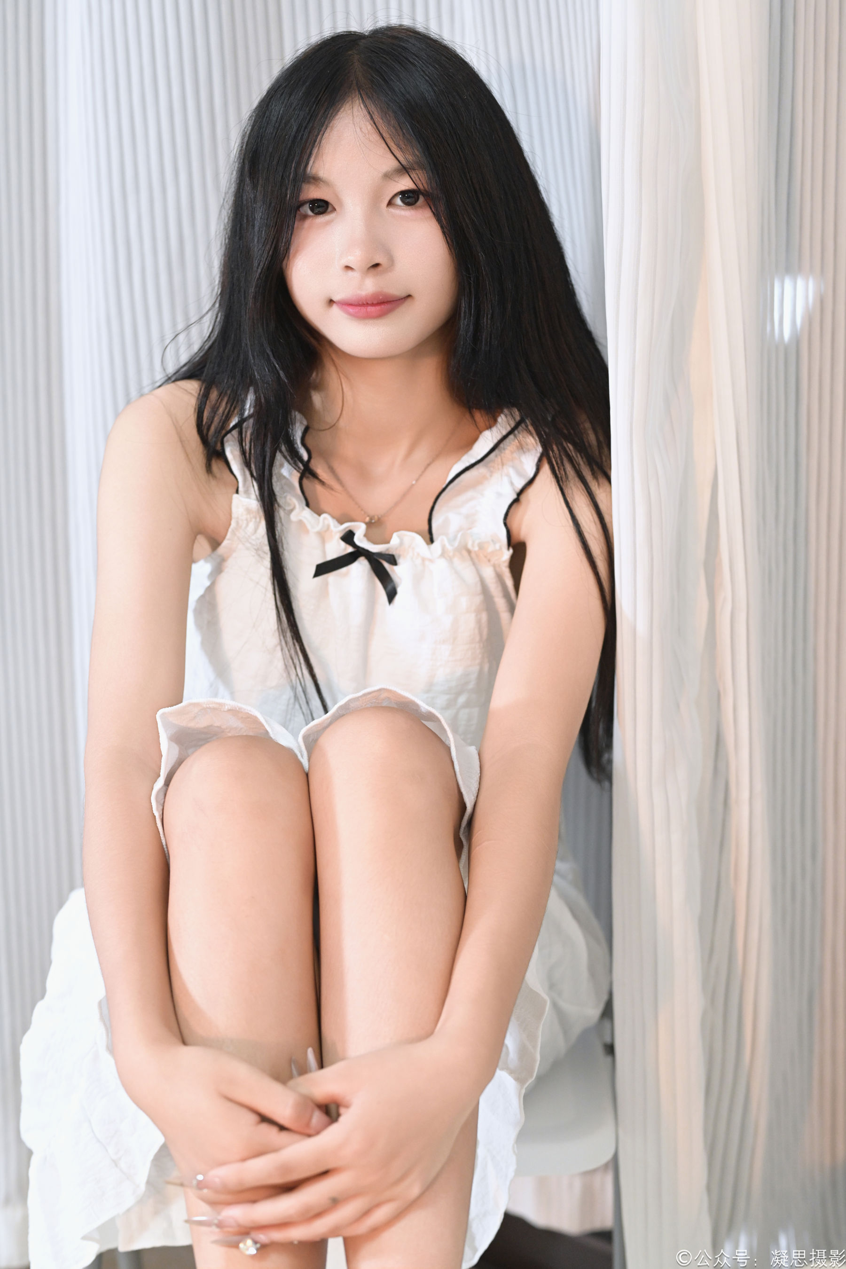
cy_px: 634
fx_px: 1762
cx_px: 423
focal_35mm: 50
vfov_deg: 39.6
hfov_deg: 27.0
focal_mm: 50
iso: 2500
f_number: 3.5
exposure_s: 1/100
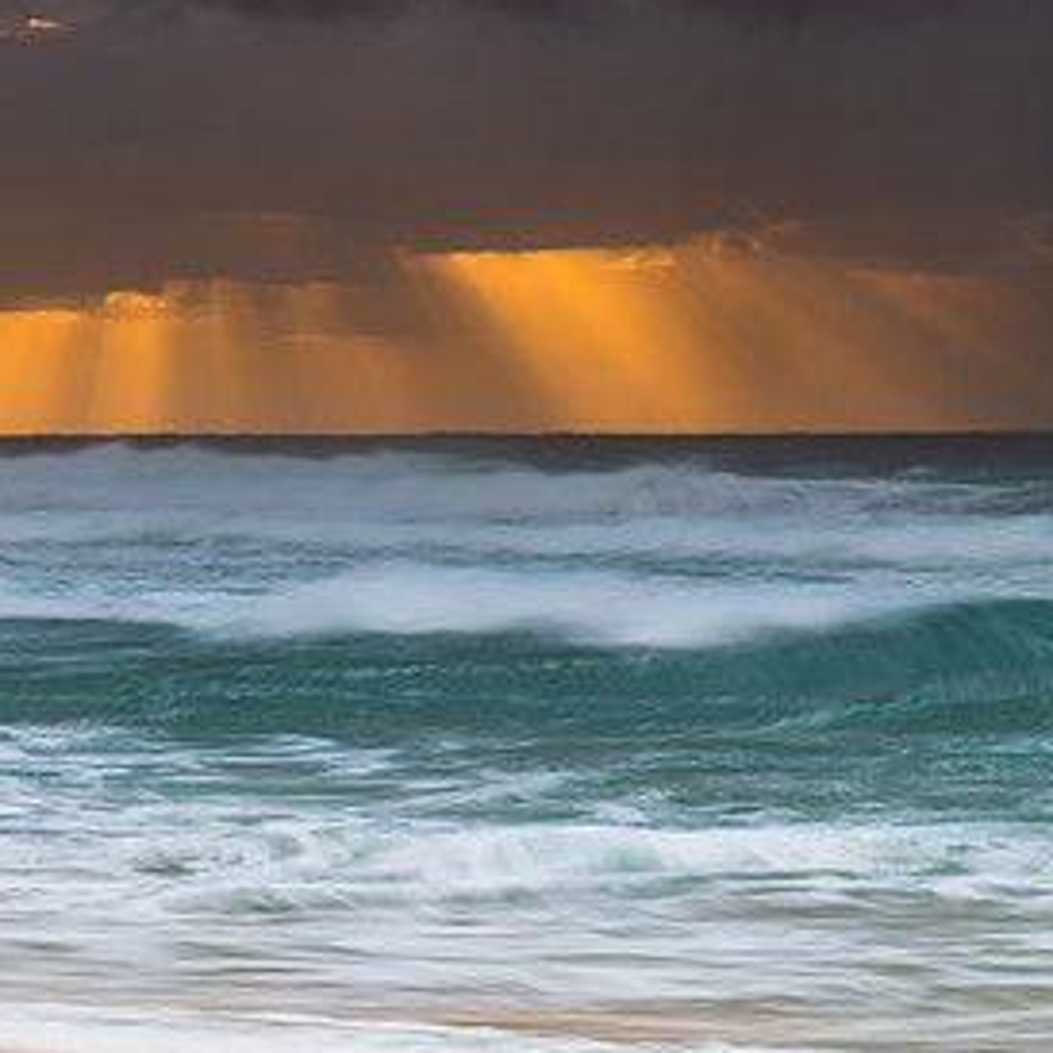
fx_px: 6814
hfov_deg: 8.8
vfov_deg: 8.8
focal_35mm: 198
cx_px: 177
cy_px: 513
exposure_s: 1/2
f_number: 8
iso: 40
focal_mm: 110
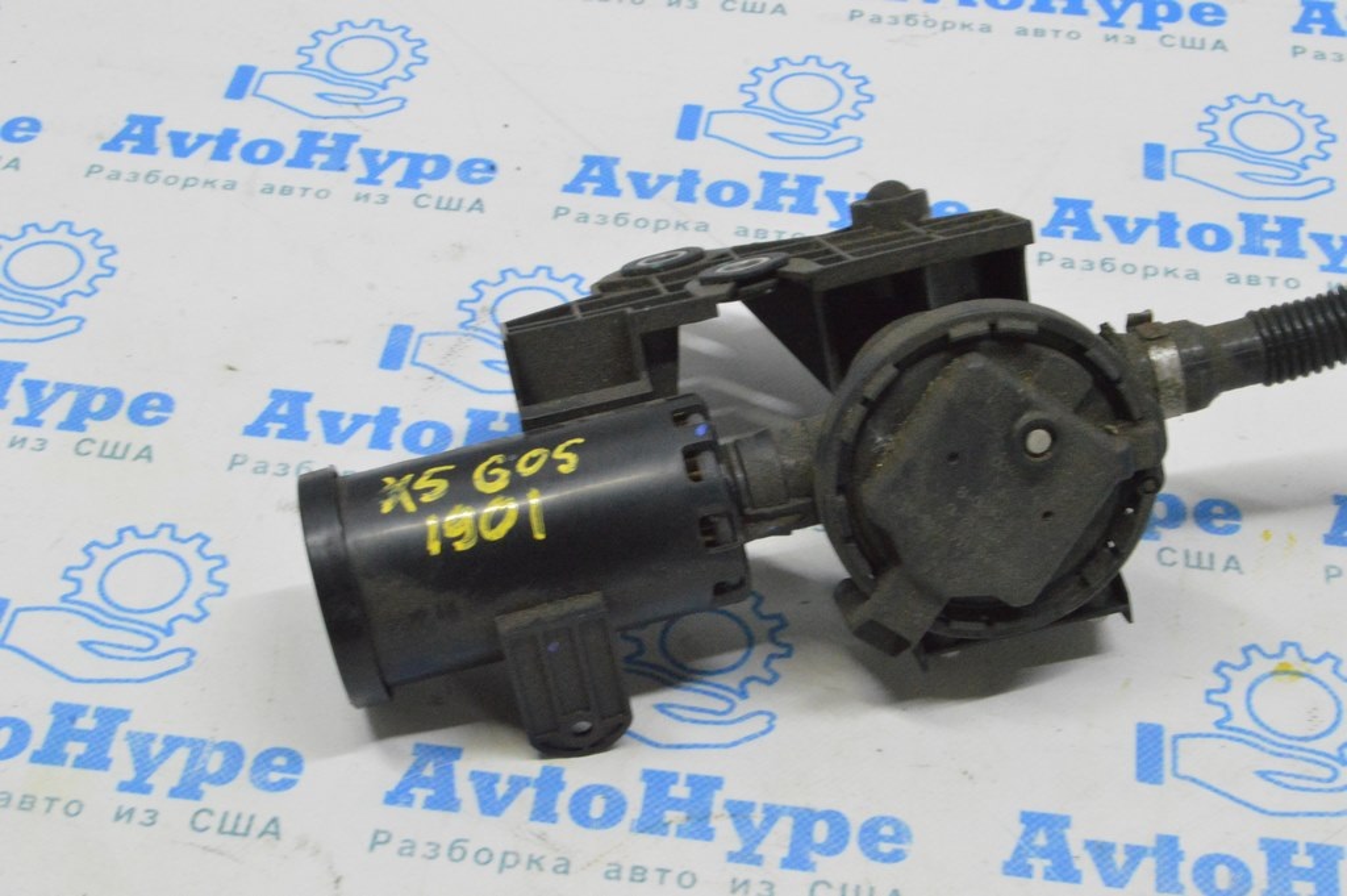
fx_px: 2524
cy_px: 448
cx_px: 674
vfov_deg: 20.1
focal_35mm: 68
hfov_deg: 29.9
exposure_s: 1/20
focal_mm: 45
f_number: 20
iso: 6400
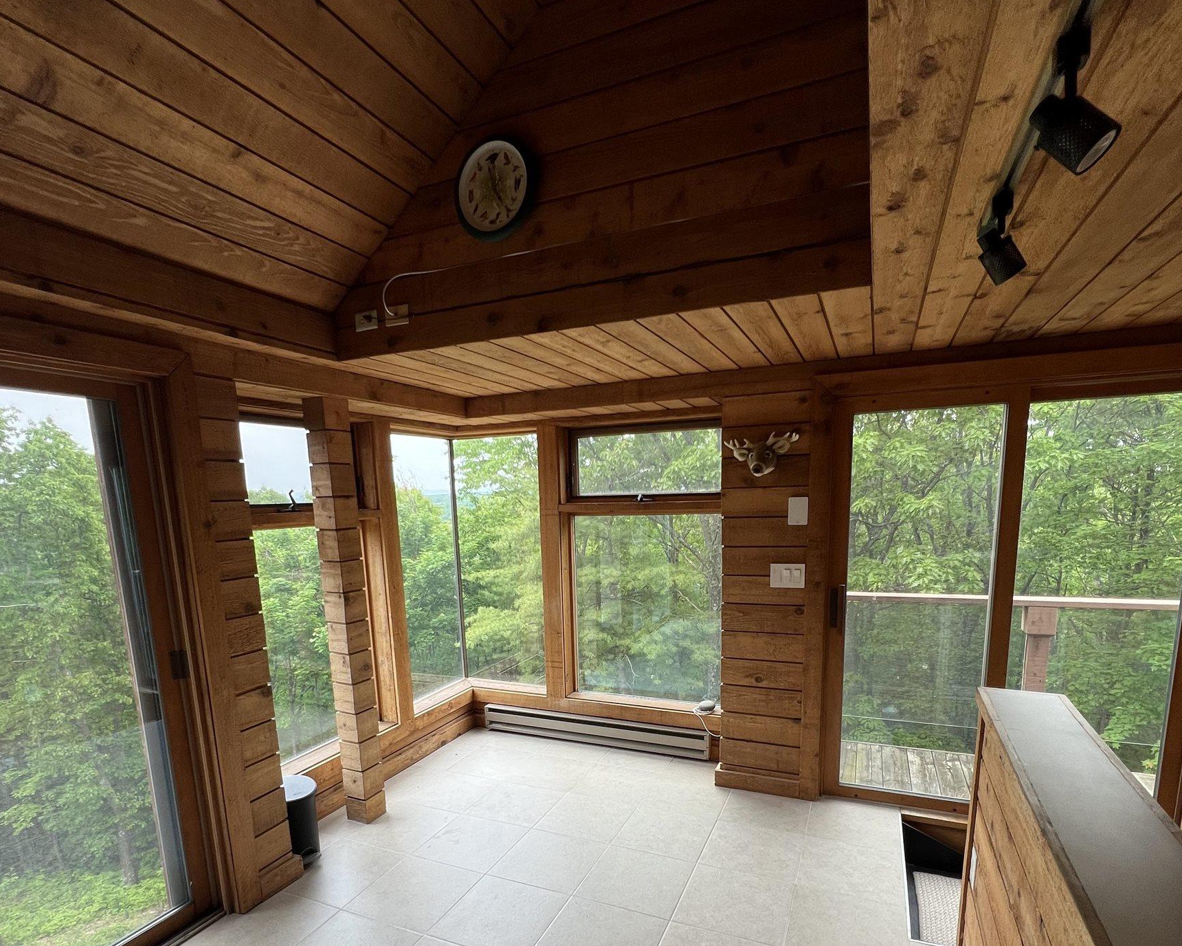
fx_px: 595
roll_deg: +2.2
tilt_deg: -8.4
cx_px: 592
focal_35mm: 17
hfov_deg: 89.6
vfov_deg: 75.2
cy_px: 608
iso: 32
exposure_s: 1/99
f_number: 1.8
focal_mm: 1.57
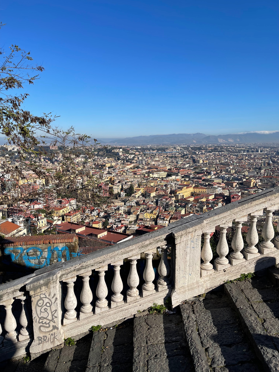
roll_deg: +0.9
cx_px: 140
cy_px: 186
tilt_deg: -8.0
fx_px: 279
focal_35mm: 26
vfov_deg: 67.3
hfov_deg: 53.1
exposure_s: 1/4717
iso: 32
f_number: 1.6
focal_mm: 5.1
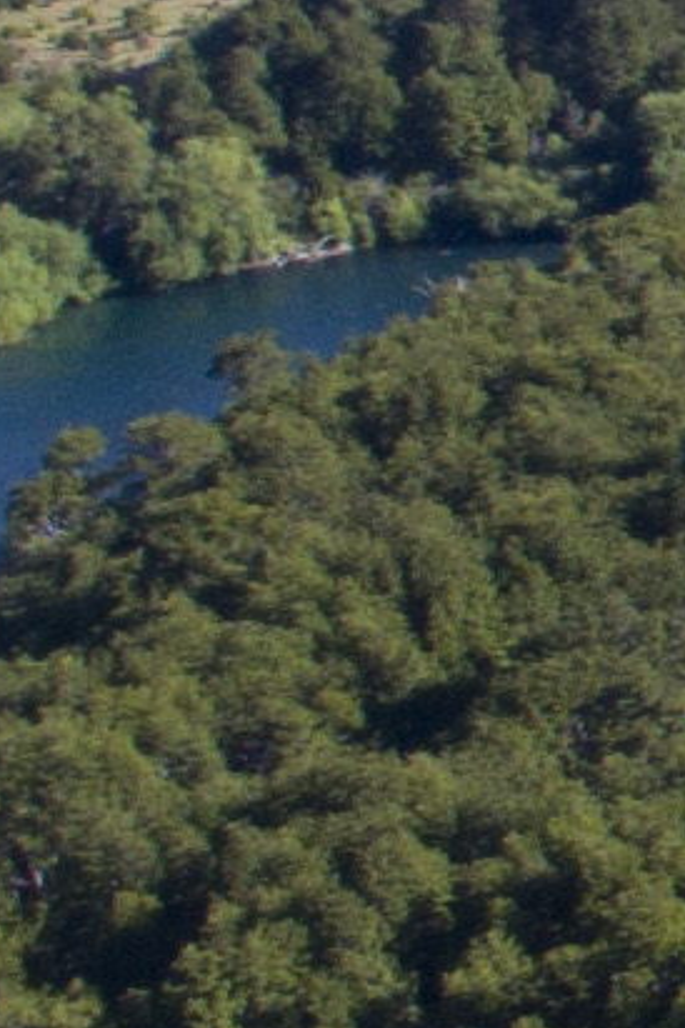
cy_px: -23
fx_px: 5765
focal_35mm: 202
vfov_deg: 10.1
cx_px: 2958
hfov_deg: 5.6
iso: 100
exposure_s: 1/610
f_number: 2.8
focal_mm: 3.61
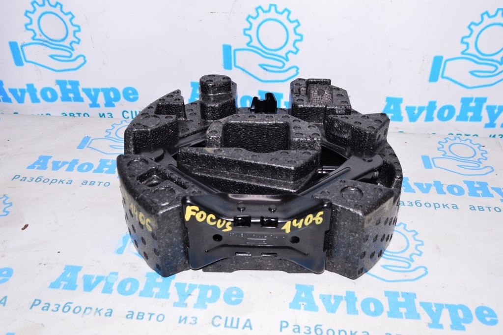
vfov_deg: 39.9
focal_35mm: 33
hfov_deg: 57.3
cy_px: 168
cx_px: 252
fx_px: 461
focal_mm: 22
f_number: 8
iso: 1600
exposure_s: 1/200
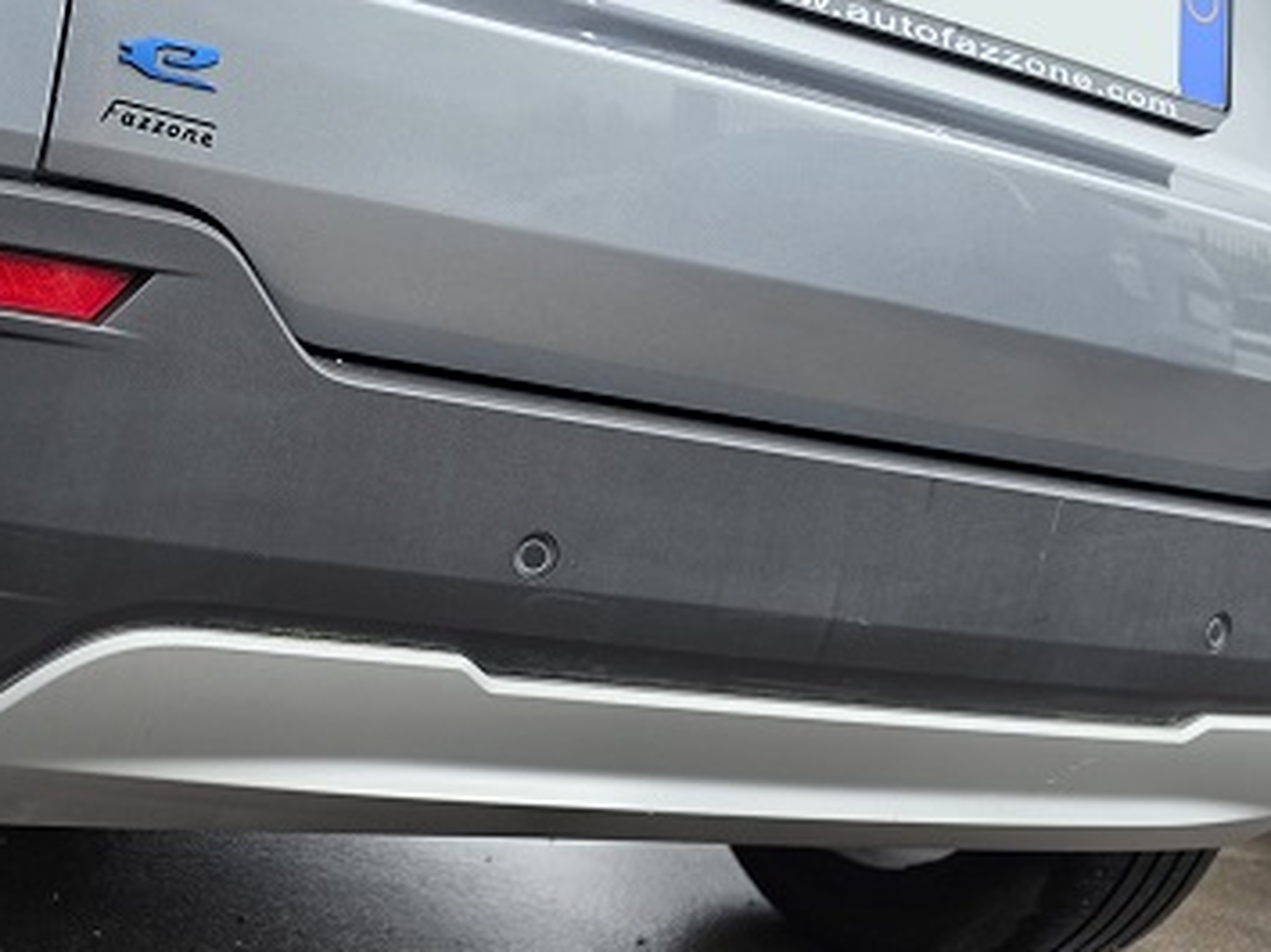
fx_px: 1908
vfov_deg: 28.0
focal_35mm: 52
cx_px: 442
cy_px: 435
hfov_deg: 36.5
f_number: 1.4
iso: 20
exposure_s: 1/359
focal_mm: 6.5
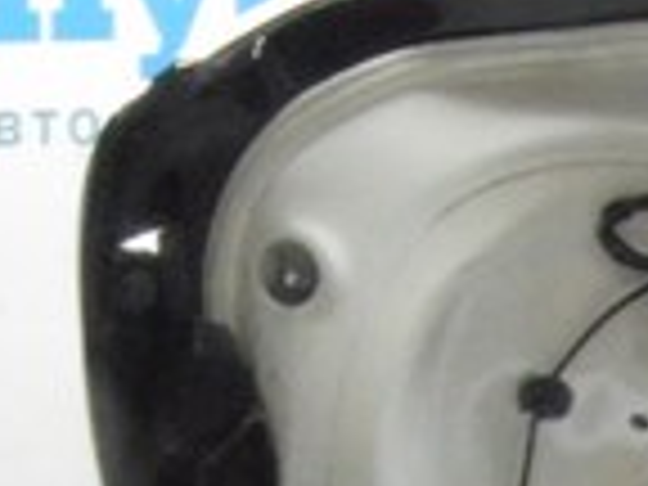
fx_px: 3444
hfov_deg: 9.2
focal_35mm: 184
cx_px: 1742
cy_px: 1271
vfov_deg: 7.4
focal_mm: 18
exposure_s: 1/15
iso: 6400
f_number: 20
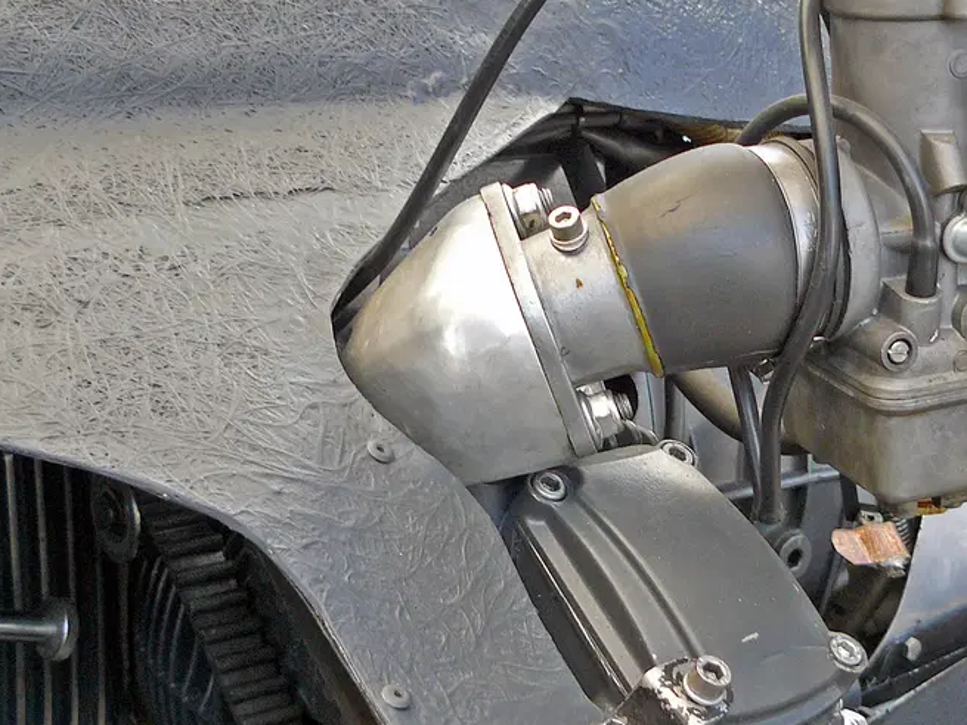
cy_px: 475
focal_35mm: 66
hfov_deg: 29.3
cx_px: 619
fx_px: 1843
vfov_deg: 22.2
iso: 100
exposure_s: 1/60
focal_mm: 6
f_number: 2.8
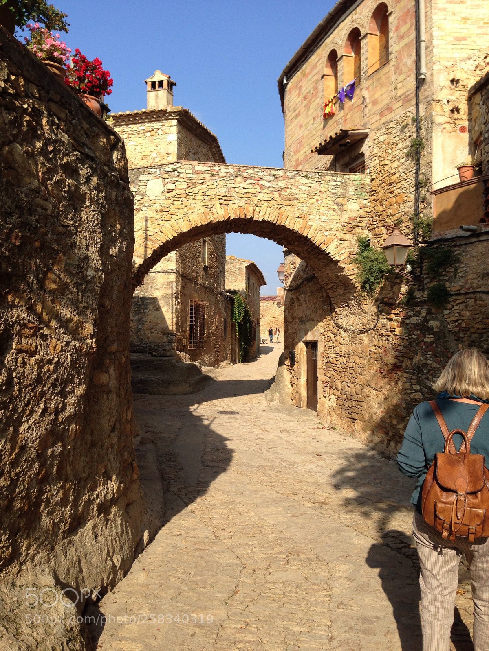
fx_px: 622
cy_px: 326
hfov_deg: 42.9
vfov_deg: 55.4
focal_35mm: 33
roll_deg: +1.5
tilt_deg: +4.4
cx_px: 244
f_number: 2.4
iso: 50
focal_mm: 4.12
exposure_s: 1/1205
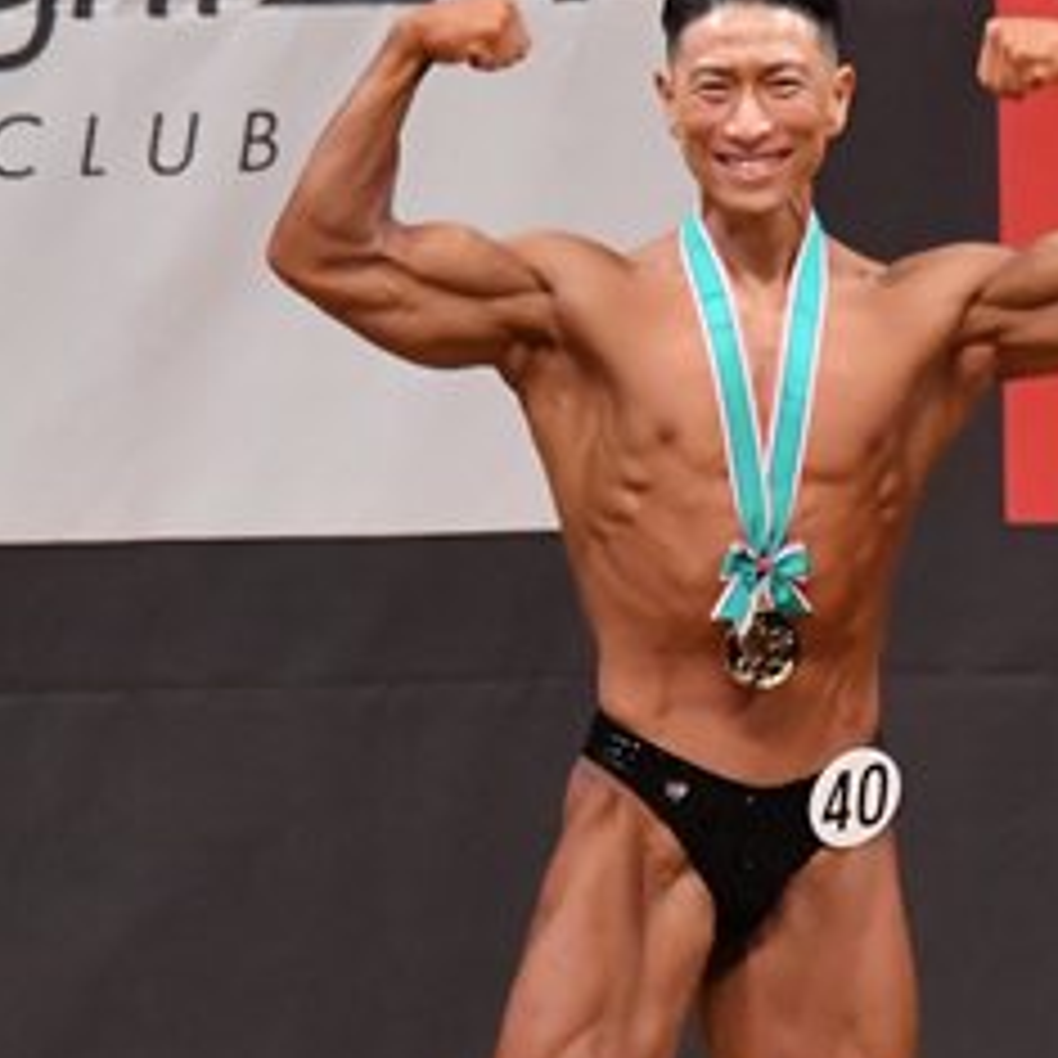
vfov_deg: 2.6
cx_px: 727
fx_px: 23272
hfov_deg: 2.6
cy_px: 842
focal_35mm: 673
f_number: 5.6
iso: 7200
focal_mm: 160
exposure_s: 1/400
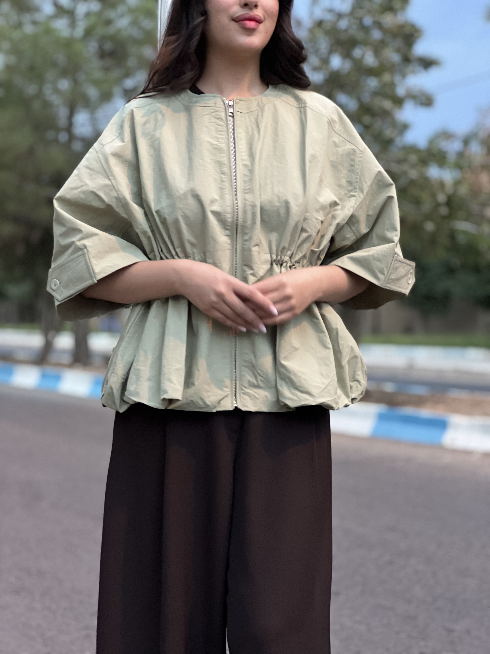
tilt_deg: +0.6
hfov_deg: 19.1
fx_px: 1453
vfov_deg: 25.3
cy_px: 327
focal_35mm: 77
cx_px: 245
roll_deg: -0.6
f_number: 2.8
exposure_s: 1/17
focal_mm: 9
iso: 400
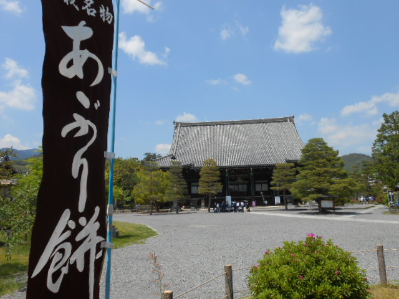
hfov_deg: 60.0
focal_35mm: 30
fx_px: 346
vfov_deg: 46.8
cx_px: 200
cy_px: 150
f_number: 3.8
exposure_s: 1/1000
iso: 80
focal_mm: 5.3
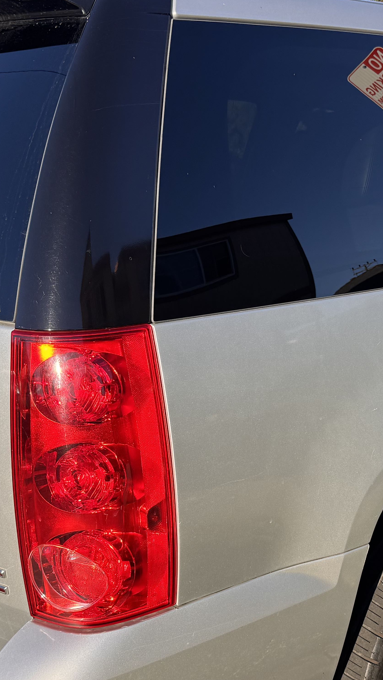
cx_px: 243
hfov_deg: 23.9
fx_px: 903
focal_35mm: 50
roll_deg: +2.5
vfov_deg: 41.2
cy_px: 402
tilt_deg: -11.7
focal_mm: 6.76
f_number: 1.78
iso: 80
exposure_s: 1/1818
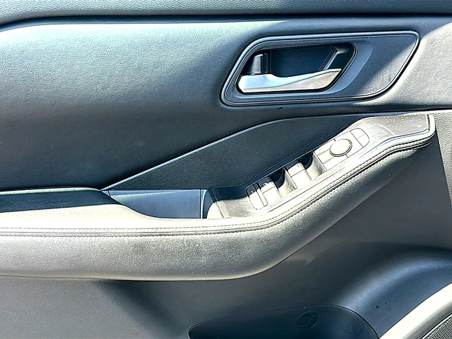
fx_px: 483
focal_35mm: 37
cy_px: 170
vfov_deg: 38.7
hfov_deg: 50.1
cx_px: 226
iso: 80
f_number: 1.78
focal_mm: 6.86
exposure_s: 1/382
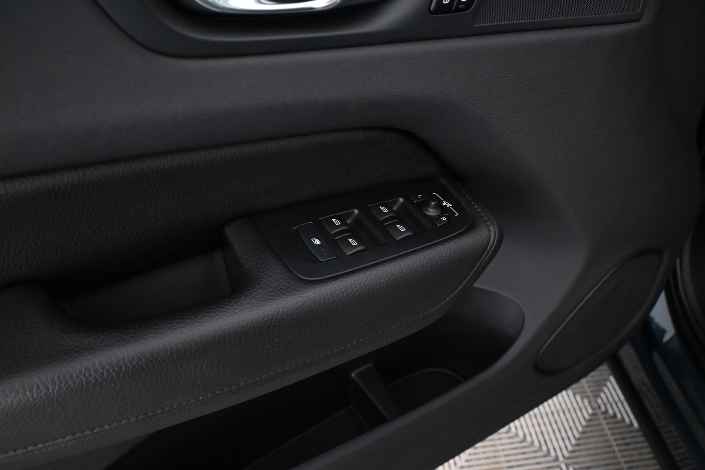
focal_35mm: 31
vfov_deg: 42.6
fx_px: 602
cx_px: 352
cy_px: 235
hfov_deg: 60.7
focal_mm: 20.5
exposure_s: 1/30
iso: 4000
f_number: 4
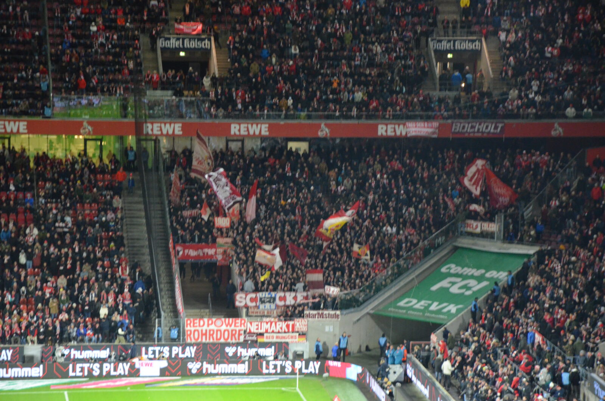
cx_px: 302
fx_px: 2642
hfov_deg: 13.1
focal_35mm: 158
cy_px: 200
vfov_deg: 8.7
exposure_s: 1/125
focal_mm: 105
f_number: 5.6
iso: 3200
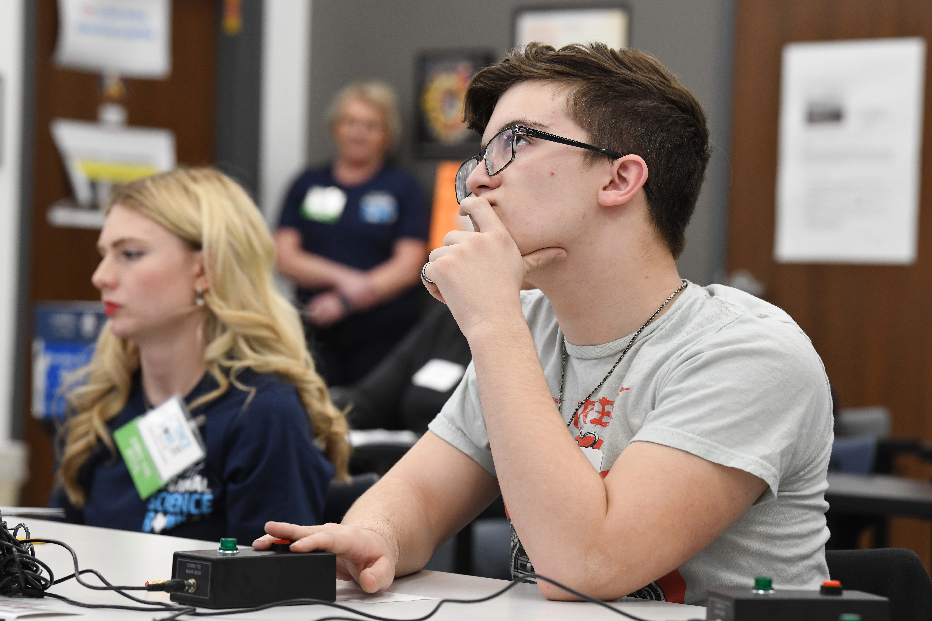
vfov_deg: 10.5
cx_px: 466
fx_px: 3365
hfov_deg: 15.8
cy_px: 310
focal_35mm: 130
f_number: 6.3
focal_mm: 130
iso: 3200
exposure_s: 1/160
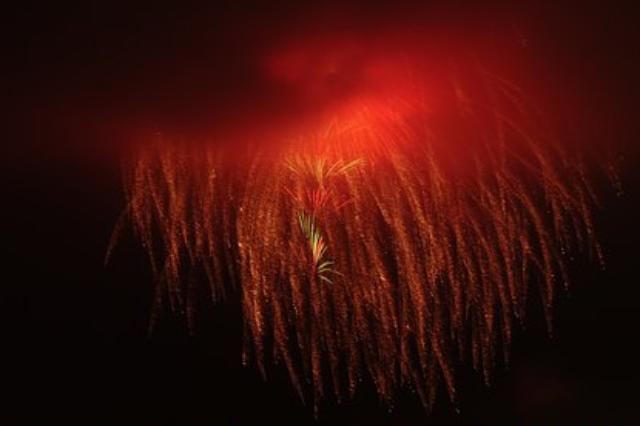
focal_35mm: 111
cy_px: 261
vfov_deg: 12.3
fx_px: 1972
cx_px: 362
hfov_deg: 18.4
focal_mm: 60
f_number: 10
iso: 200
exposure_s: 30.3
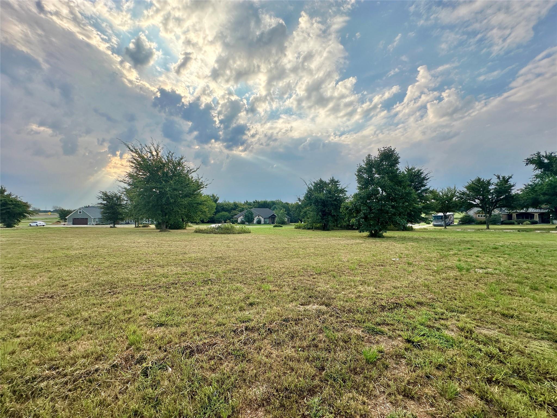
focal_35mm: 14
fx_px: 225
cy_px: 209
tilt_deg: +0.8
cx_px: 278
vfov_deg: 85.7
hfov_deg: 102.1
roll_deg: -2.2
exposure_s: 1/1276
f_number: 2.2
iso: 40
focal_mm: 2.22
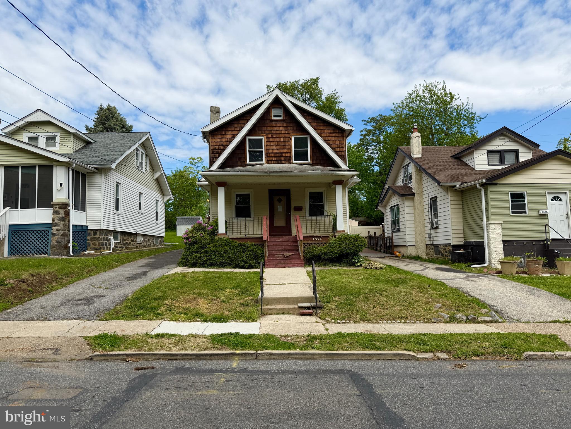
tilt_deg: +4.4
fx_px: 396
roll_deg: +1.5
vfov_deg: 56.8
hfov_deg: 71.6
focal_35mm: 24
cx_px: 286
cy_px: 214
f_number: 1.78
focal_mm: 6.76
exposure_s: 1/5319
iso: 80
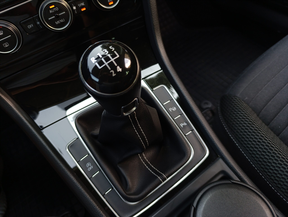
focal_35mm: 23
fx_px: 192
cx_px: 144
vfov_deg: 59.0
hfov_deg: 73.8
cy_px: 108
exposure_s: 1/100
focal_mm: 6.14
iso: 200
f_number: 1.6
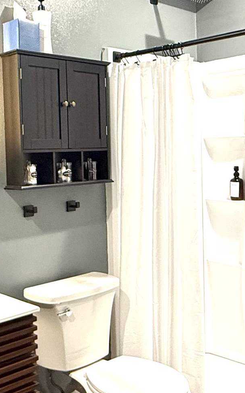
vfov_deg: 42.6
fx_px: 502
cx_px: 80
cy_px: 180
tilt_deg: -2.5
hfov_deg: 27.2
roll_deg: +0.7
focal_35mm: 47
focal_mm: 2.22
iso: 250
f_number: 2.2
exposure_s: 1/60
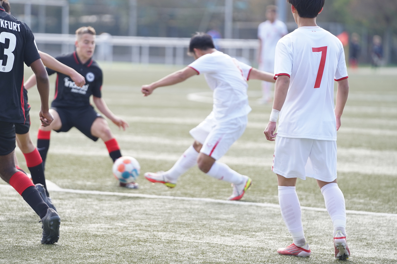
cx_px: 157
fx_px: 2734
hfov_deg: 8.3
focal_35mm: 248
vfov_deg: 5.5
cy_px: 149
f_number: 3.2
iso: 320
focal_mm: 200
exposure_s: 1/1000
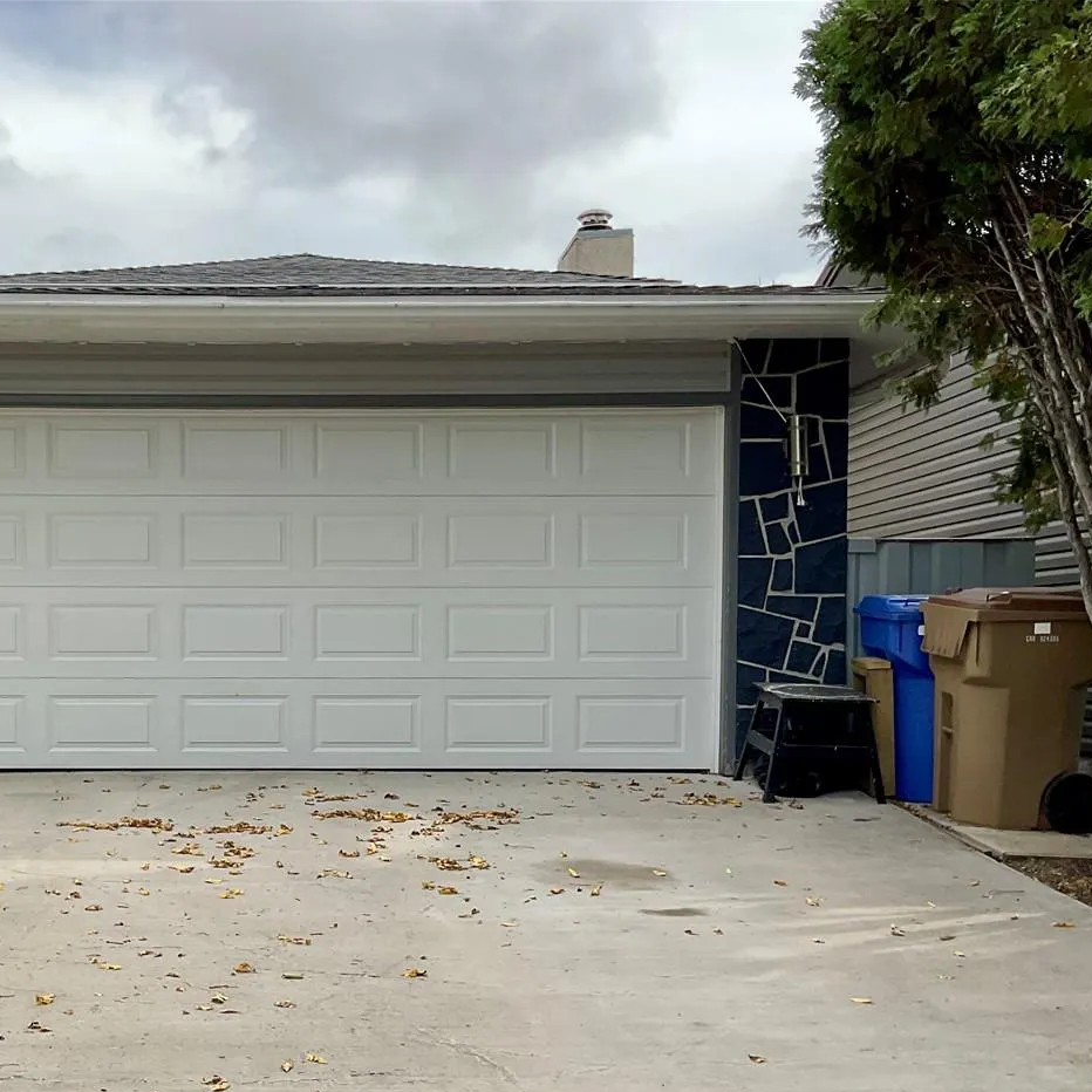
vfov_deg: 38.0
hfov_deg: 37.7
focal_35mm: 44
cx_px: 319
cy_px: 701
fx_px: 1570
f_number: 1.8
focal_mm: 3
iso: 16
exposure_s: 1/1076
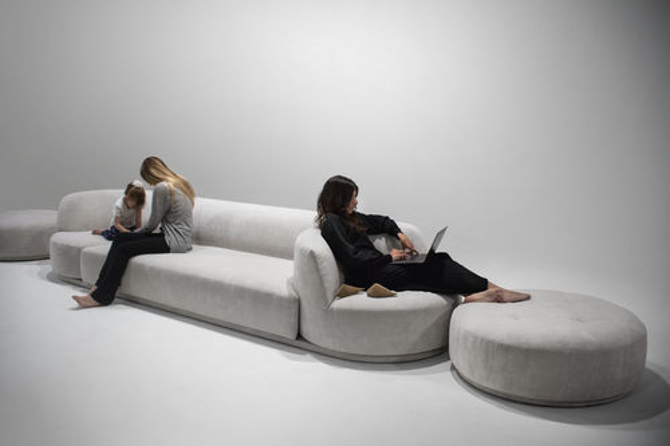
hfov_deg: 54.5
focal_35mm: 35
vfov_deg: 37.8
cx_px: 335
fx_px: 651
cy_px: 223
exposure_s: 1/500
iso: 1250
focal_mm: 35
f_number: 4.5
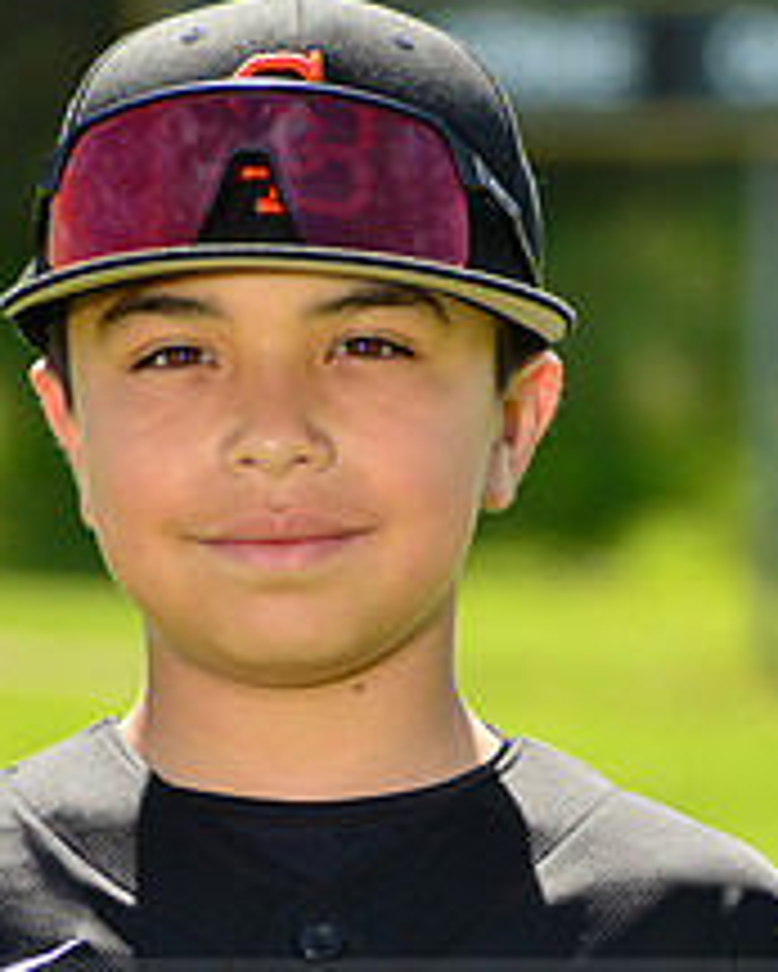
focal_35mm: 429
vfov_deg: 4.5
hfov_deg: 3.6
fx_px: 12339
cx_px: 205
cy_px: 1022
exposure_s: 1/250
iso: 200
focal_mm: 170
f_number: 8
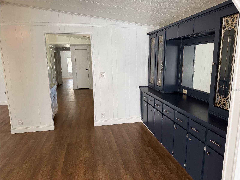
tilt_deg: -11.3
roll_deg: +1.0
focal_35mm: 24
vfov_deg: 56.8
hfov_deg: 71.6
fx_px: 166
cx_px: 120
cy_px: 90
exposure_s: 1/121
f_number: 1.78
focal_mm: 6.76
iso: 200
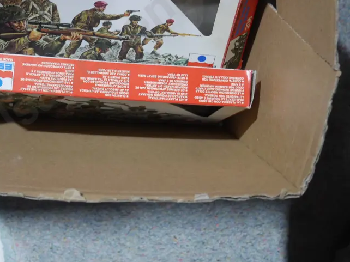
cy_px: 77
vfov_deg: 21.8
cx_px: 71
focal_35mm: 67
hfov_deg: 28.4
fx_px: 677
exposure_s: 1/60
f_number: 4.6
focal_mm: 21
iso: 1250
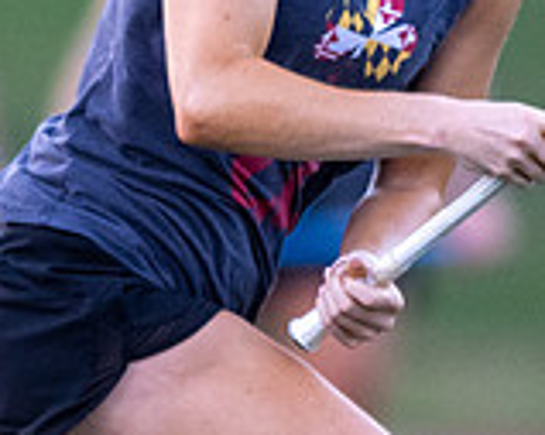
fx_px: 38736
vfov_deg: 0.6
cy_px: 195
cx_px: 246
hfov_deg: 0.8
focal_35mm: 2403
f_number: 2.8
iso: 2200
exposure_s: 1/1000
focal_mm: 400
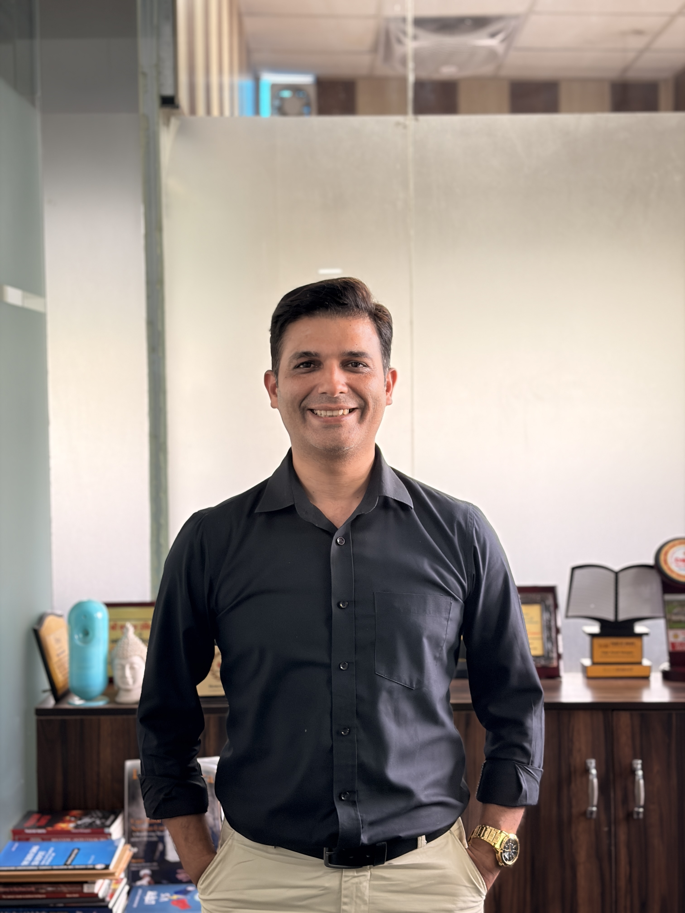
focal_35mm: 52
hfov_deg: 28.0
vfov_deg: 36.8
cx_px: 342
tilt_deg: -1.9
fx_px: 1372
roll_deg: +0.7
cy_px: 456
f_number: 1.6
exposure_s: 1/50
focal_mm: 5.96
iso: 50
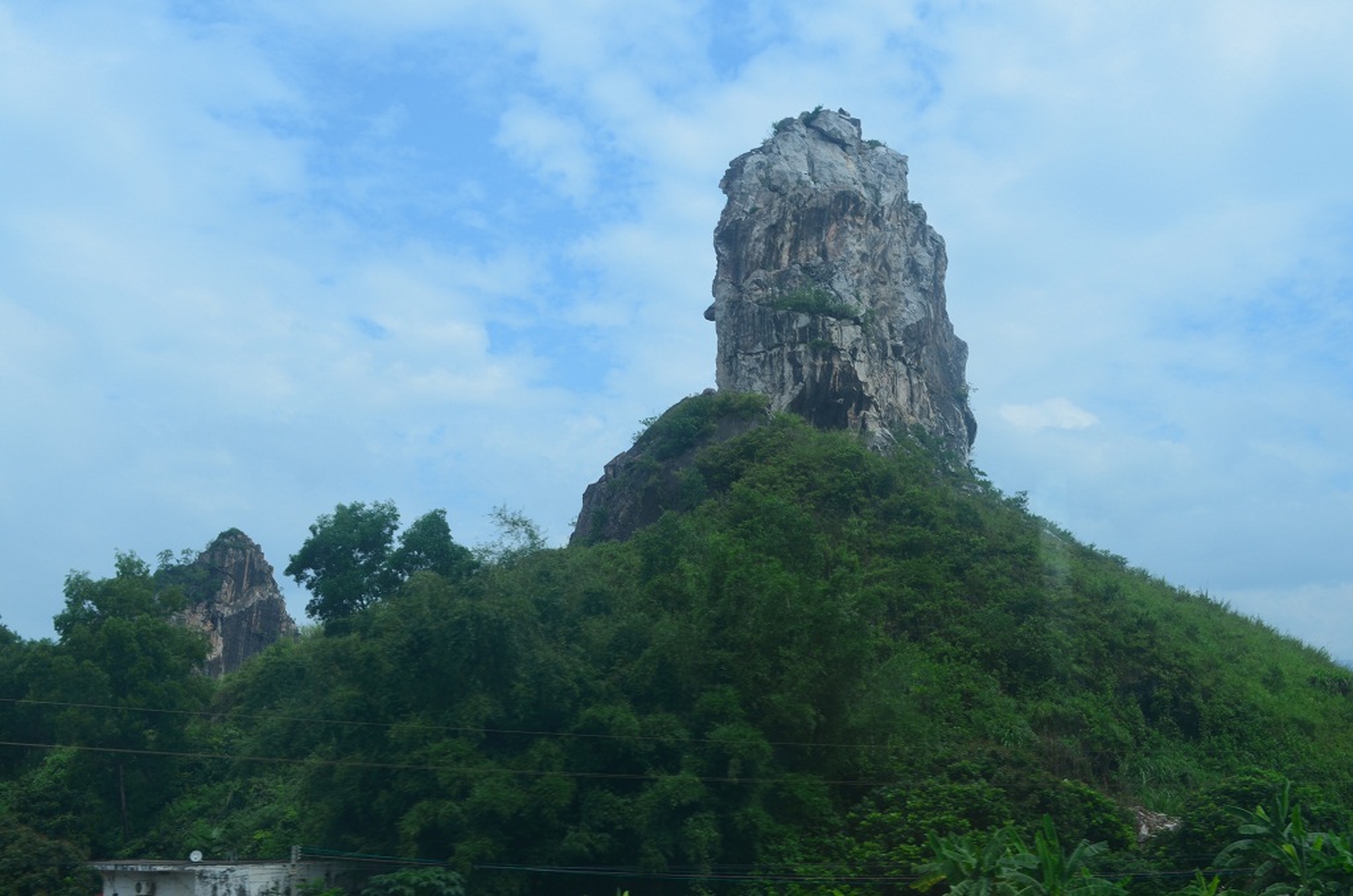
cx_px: 676
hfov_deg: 43.7
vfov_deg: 29.7
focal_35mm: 45
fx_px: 1688
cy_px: 448
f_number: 8
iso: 100
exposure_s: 1/250
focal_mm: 30
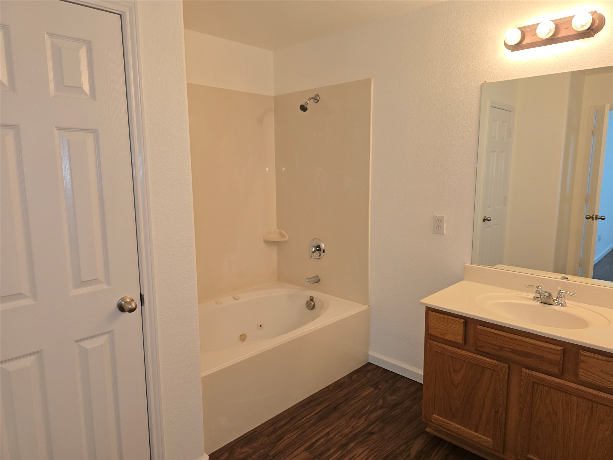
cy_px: 230
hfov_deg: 73.9
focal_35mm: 23
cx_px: 306
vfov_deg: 58.9
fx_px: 407
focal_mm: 6.3
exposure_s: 1/60
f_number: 1.7
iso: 50
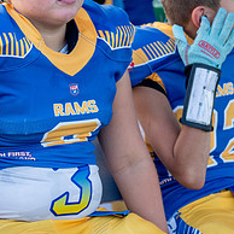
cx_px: 66
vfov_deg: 7.0
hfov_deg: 7.0
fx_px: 1920
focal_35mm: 251
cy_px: 71
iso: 500
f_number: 2.8
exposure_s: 1/640
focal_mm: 70
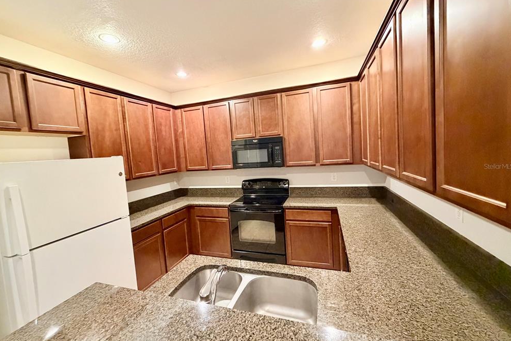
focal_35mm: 15
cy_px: 166
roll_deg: +3.2
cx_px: 252
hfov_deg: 100.4
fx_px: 213
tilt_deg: -3.8
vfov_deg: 77.3
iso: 1000
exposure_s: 1/60
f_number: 2.2
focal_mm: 2.22
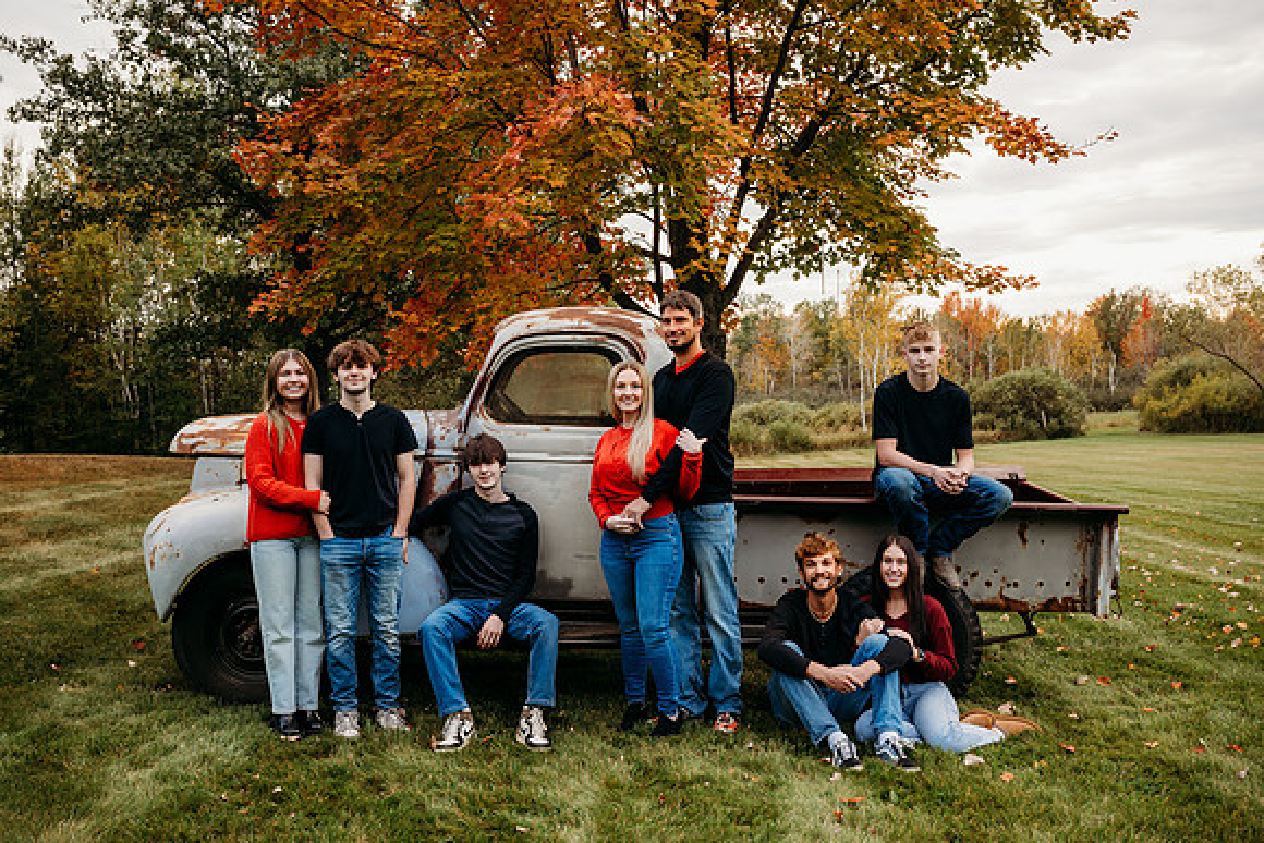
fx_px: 1303
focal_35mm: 37
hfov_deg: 51.7
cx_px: 632
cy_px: 422
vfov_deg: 35.9
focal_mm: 36
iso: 400
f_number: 5.6
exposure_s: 1/250
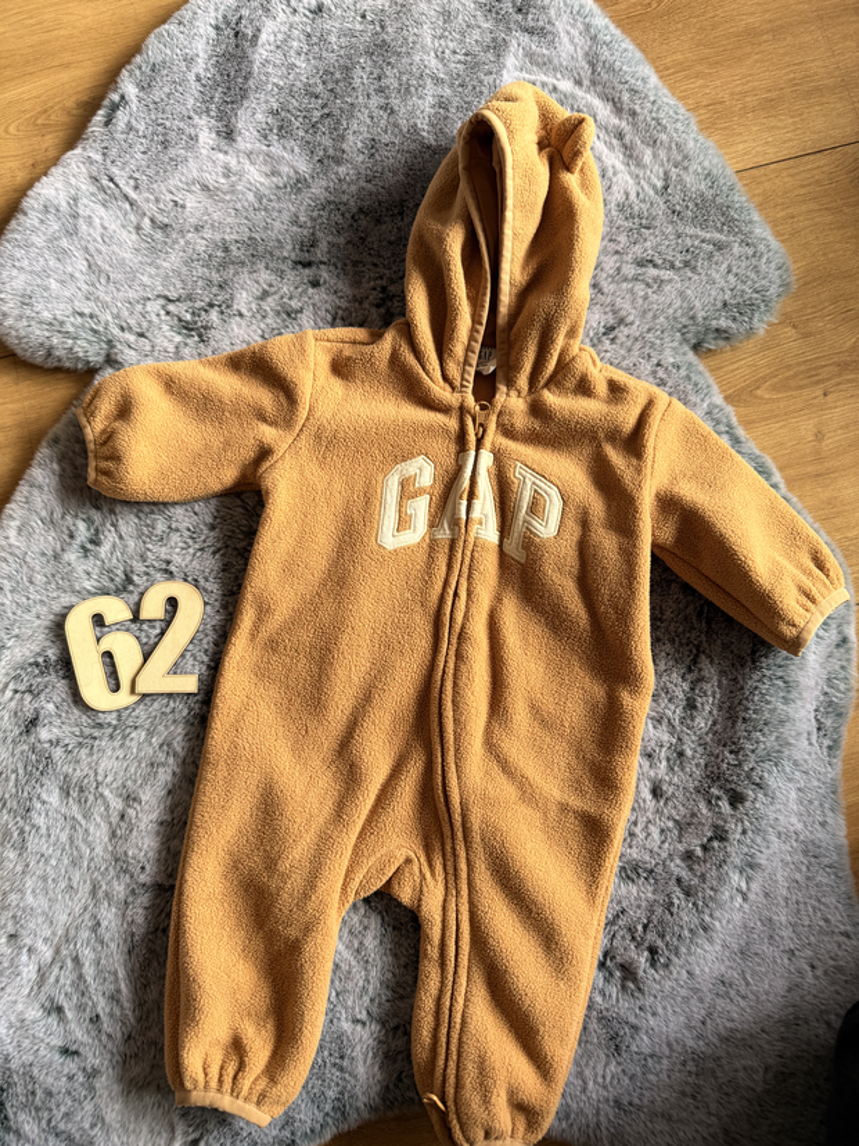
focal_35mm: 24
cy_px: 573
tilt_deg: -81.1
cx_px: 430
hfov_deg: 56.8
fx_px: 794
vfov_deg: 71.6
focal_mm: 6.76
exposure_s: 1/154
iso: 64
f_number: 1.78
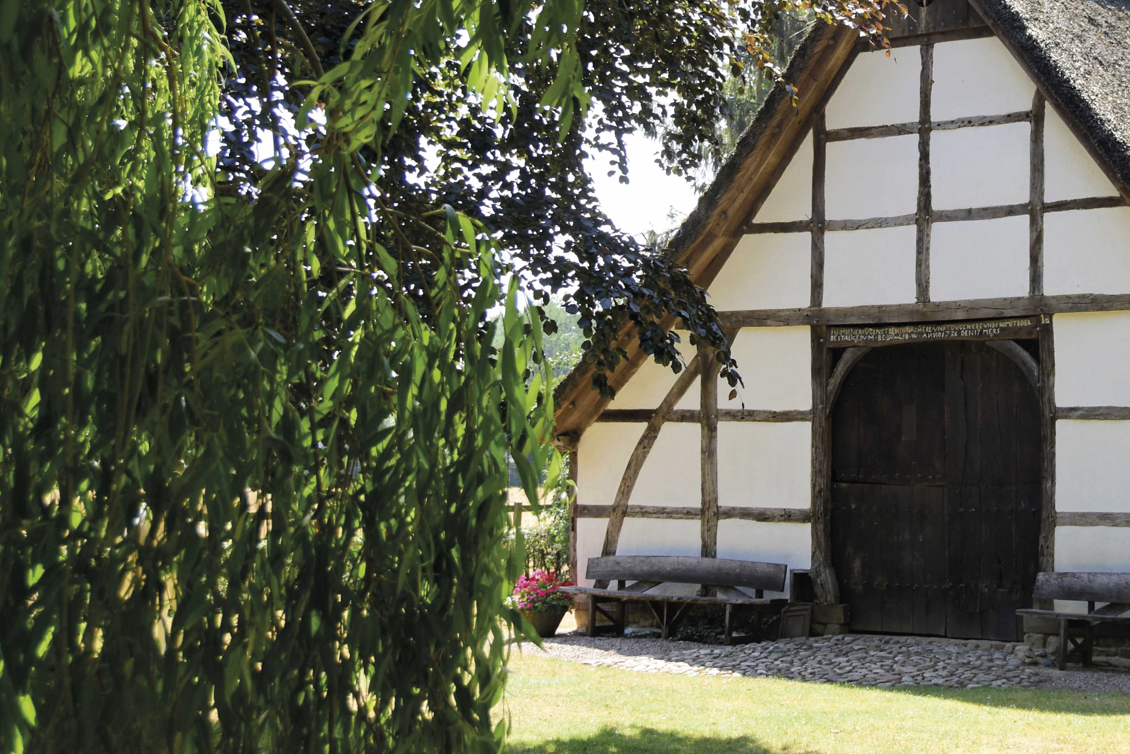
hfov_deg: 27.0
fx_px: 2291
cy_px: 221
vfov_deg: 18.6
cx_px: 939
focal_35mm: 73
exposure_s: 1/250
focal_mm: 26
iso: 125
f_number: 4.5
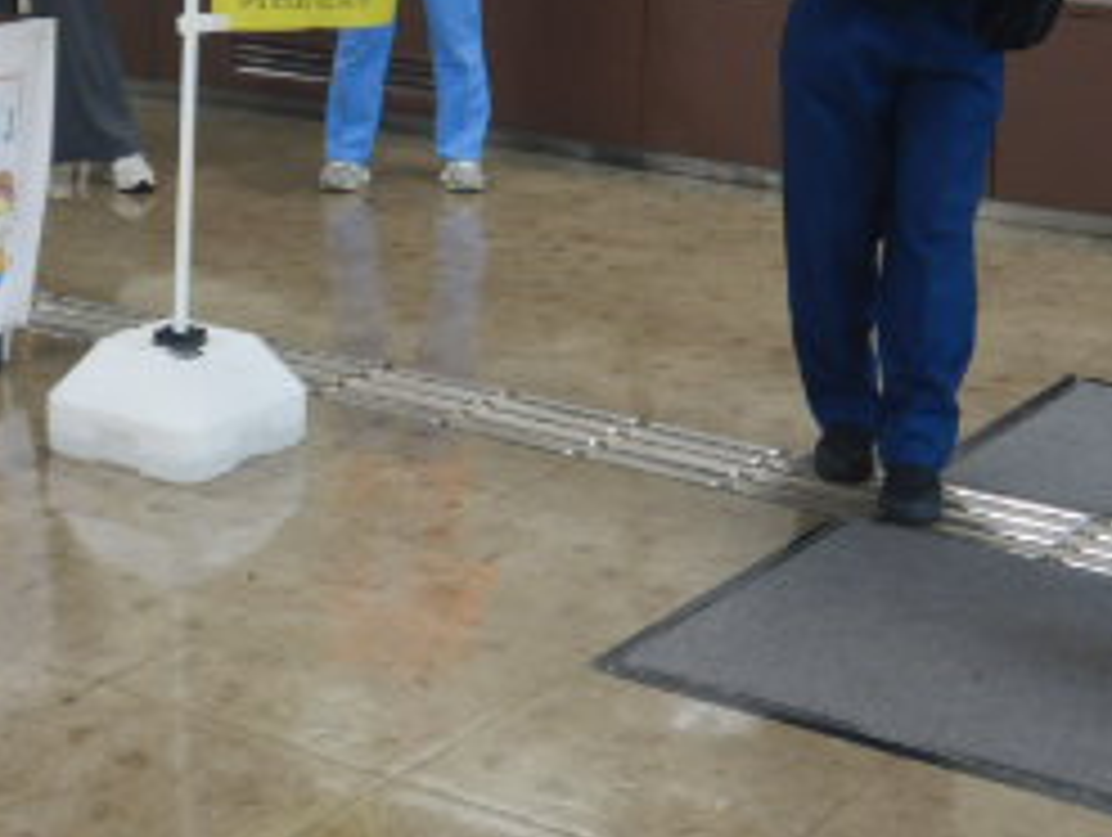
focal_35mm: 75
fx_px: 2413
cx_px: 572
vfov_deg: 19.3
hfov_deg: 26.0
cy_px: 50
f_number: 2.8
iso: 140
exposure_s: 1/30
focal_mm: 5.1
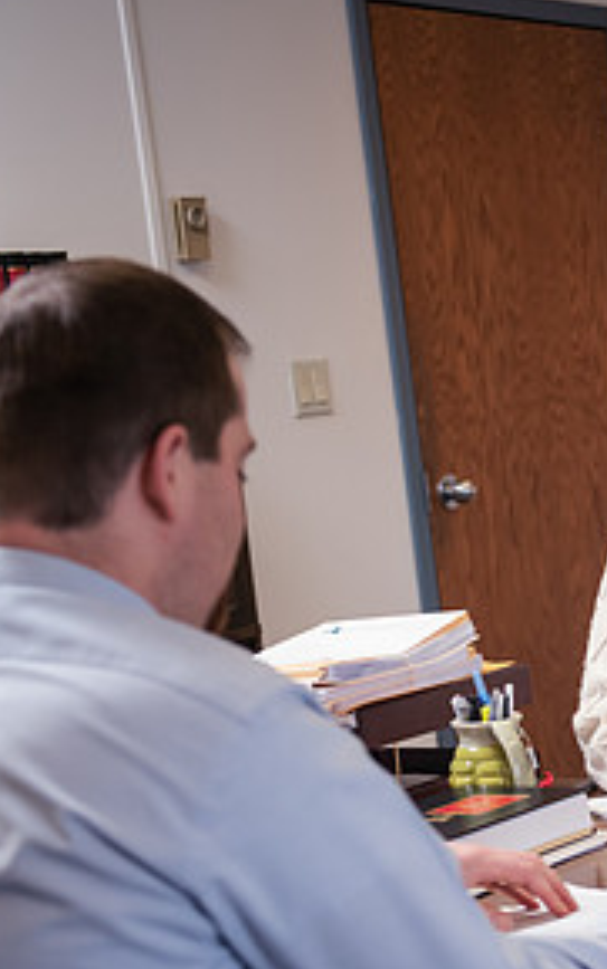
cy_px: 629
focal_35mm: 90
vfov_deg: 23.0
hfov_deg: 14.2
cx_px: 684
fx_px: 2379
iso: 800
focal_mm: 44
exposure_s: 1/160
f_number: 3.2
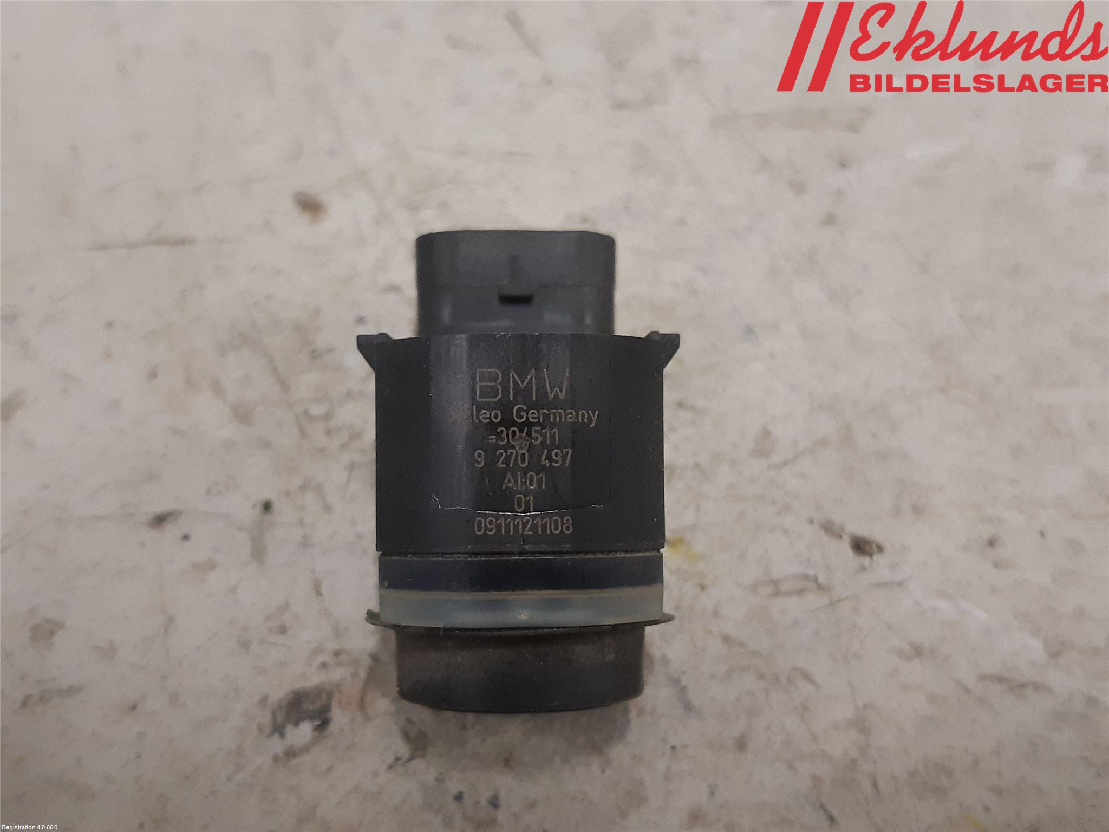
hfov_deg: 67.3
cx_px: 554
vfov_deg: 53.1
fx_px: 833
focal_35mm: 26
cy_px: 416
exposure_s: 1/50
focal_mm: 3.93
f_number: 1.7
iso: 250
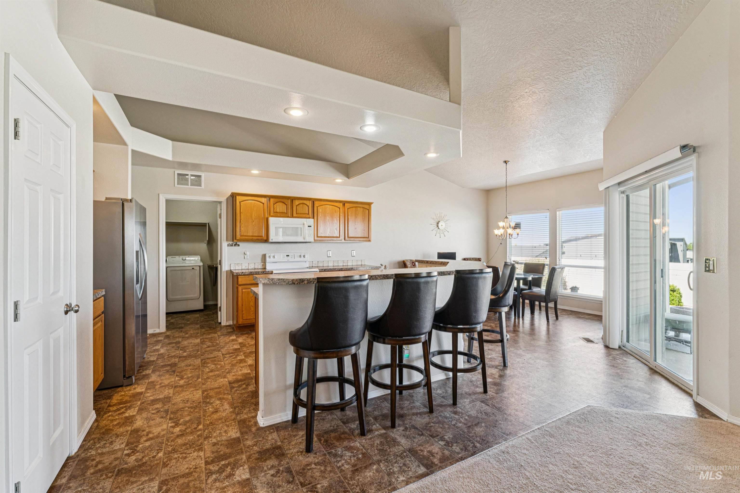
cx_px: 370
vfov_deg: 75.5
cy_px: 246
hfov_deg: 98.5
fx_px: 319
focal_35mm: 16
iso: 400
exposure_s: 1/10
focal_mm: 15.5
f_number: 13
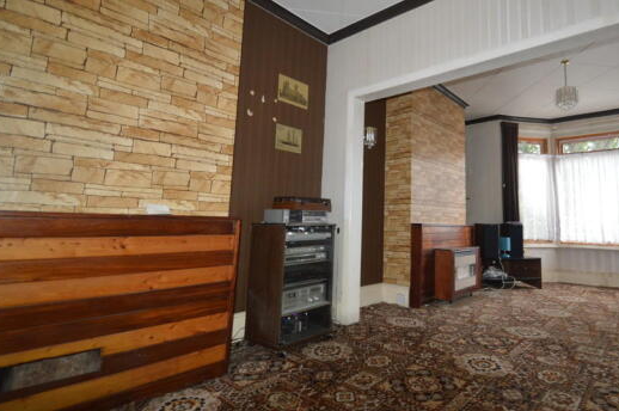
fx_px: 326
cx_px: 378
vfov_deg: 64.3
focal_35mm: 19
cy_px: 184
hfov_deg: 85.7
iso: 900
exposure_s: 1/60
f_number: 3.5
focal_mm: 10
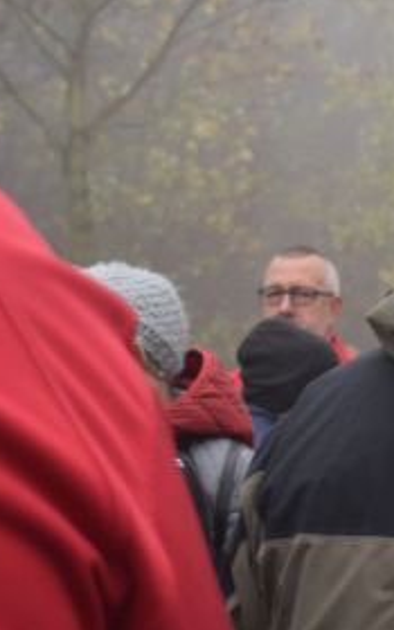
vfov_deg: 12.6
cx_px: 720
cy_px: 303
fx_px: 2852
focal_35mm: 166
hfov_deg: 7.6
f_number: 5
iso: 400
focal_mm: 38
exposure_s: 1/100
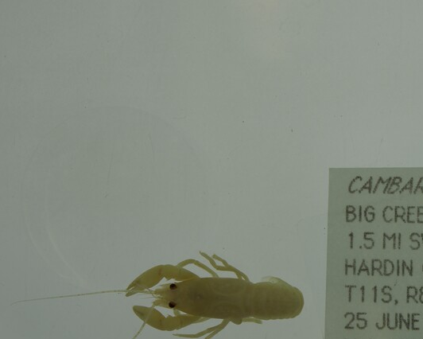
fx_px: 1591
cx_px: 476
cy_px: 153
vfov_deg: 12.2
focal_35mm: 127
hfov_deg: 14.8
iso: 50
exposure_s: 1/125
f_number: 9
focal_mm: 60
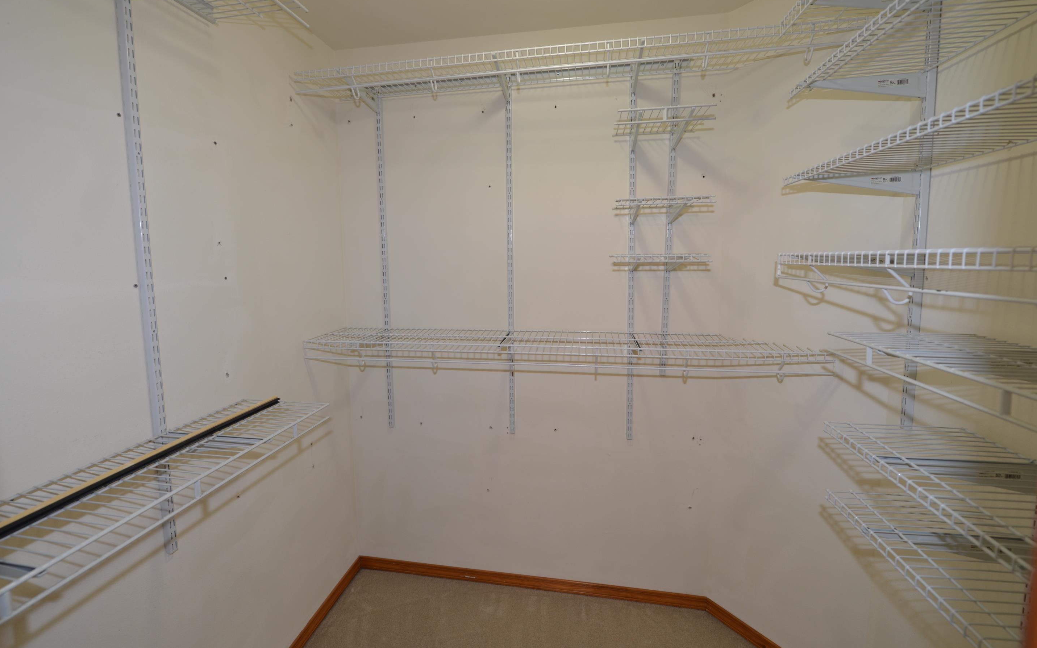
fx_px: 424
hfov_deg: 101.5
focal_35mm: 15
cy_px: 301
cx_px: 515
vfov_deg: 74.7
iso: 220
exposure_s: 1/60
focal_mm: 14
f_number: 4
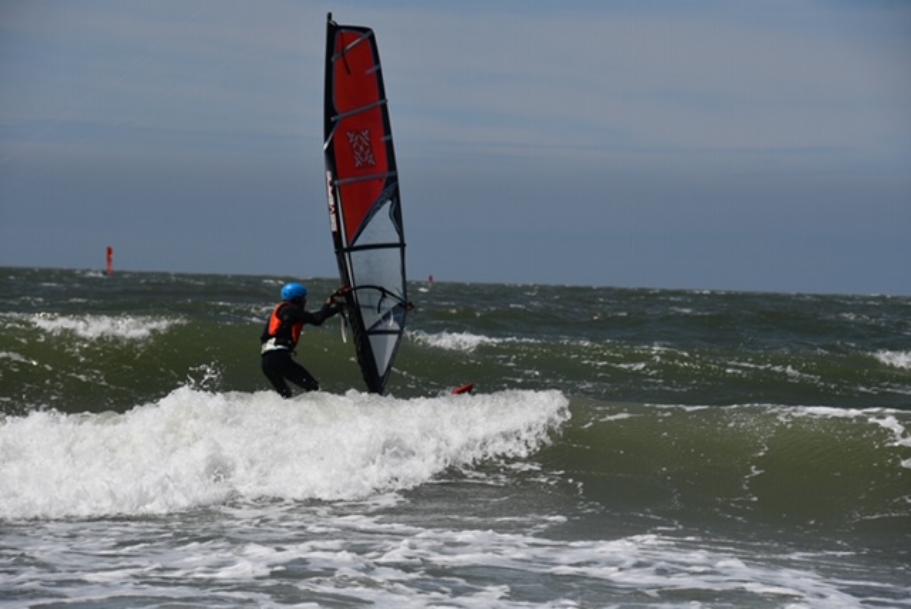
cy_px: 304
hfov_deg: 11.0
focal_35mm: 187
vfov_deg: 7.4
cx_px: 456
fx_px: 4736
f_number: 8
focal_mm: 125
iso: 200
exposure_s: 1/2000
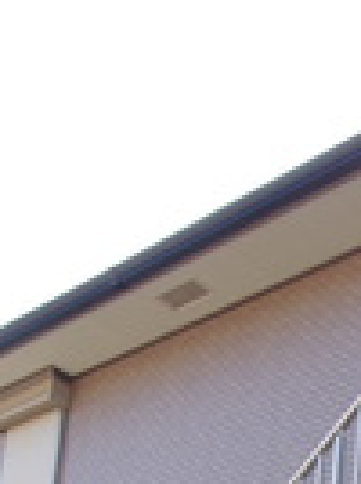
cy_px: 684
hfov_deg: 20.4
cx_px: 386
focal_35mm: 69
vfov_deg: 23.6
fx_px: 963
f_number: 6.3
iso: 200
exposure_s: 1/200
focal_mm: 10
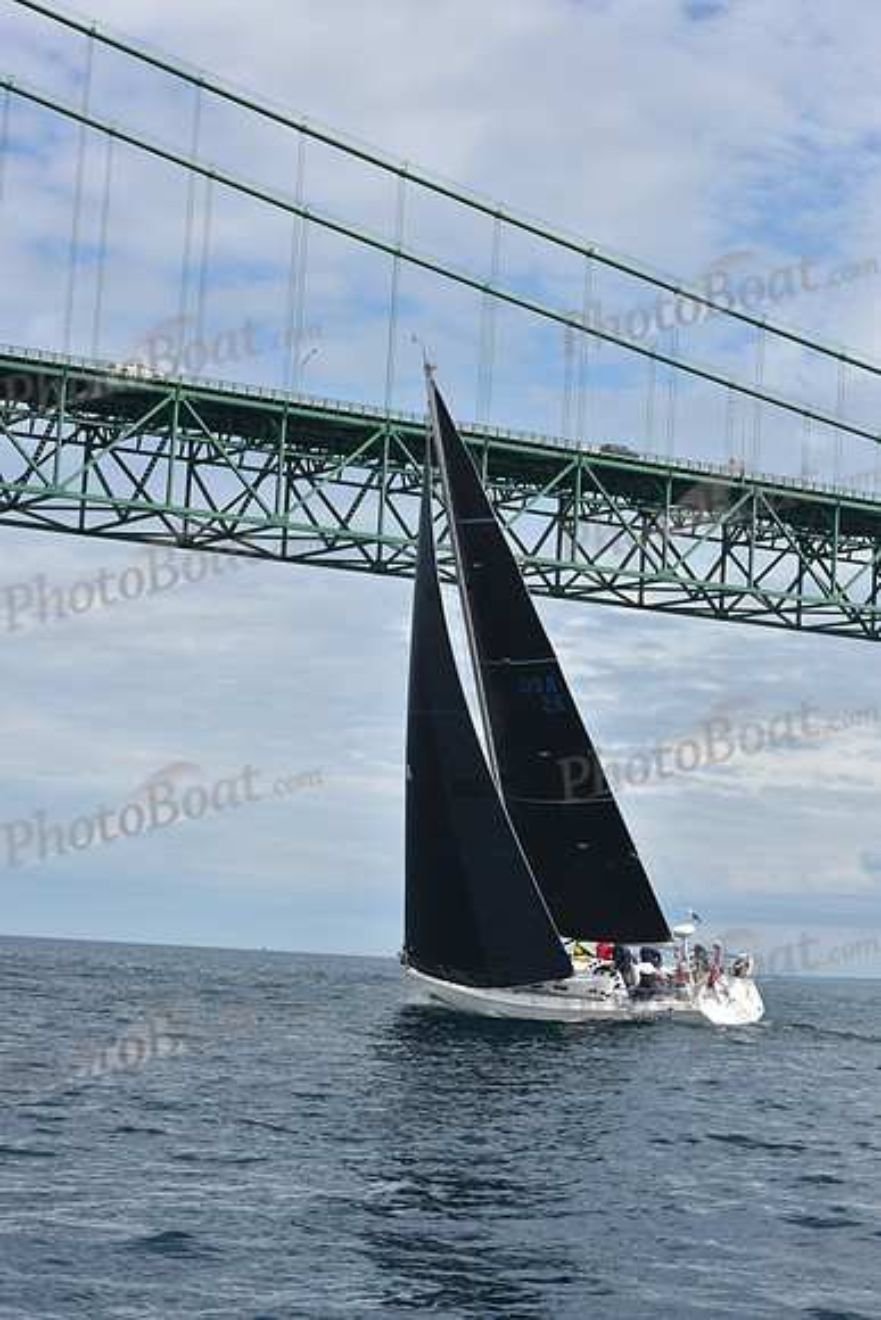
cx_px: 440
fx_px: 2568
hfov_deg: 19.5
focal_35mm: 70
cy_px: 660
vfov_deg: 28.8
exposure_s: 1/800
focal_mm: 70
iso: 250
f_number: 9
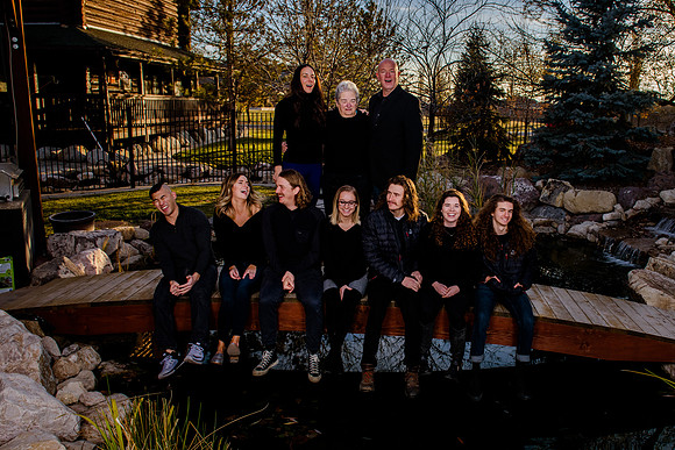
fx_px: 595
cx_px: 387
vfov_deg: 41.4
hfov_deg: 58.9
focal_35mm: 32
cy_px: 244
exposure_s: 1/160
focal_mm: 24
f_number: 8
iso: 200
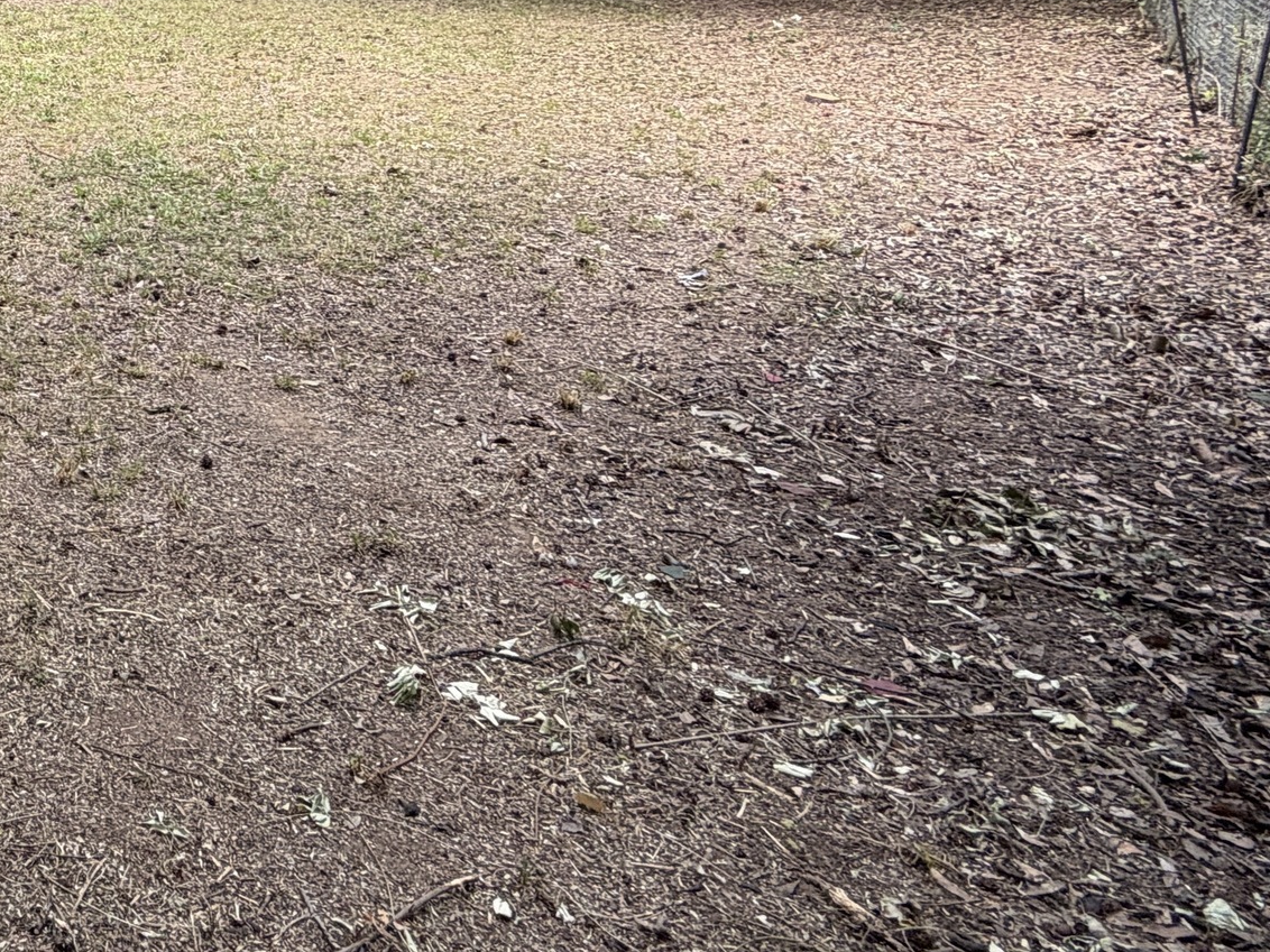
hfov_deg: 38.3
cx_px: -202
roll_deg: -1.8
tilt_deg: -7.6
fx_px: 1394
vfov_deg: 34.9
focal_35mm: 38
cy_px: 41
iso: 64
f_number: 2.2
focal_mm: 2.22
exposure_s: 1/121
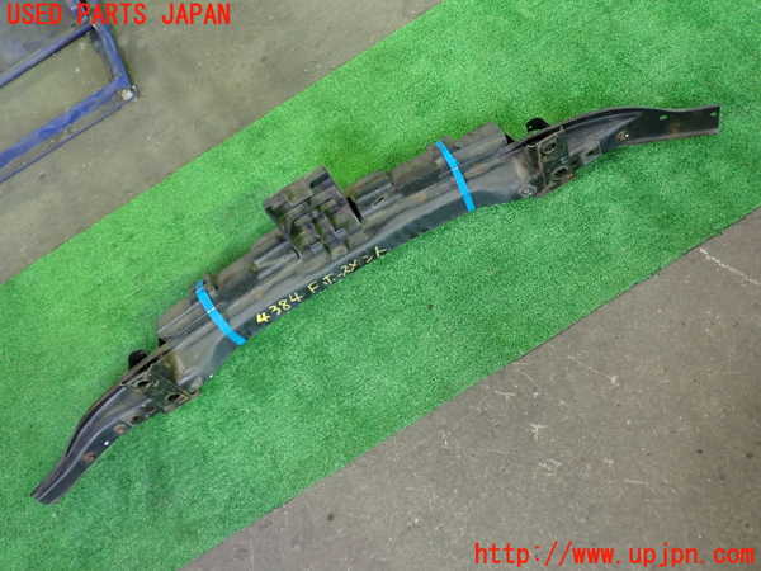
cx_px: 380
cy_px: 286
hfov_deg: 60.0
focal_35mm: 30
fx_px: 660
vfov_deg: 46.8
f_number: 2.3
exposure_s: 1/30
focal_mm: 5.4
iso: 640
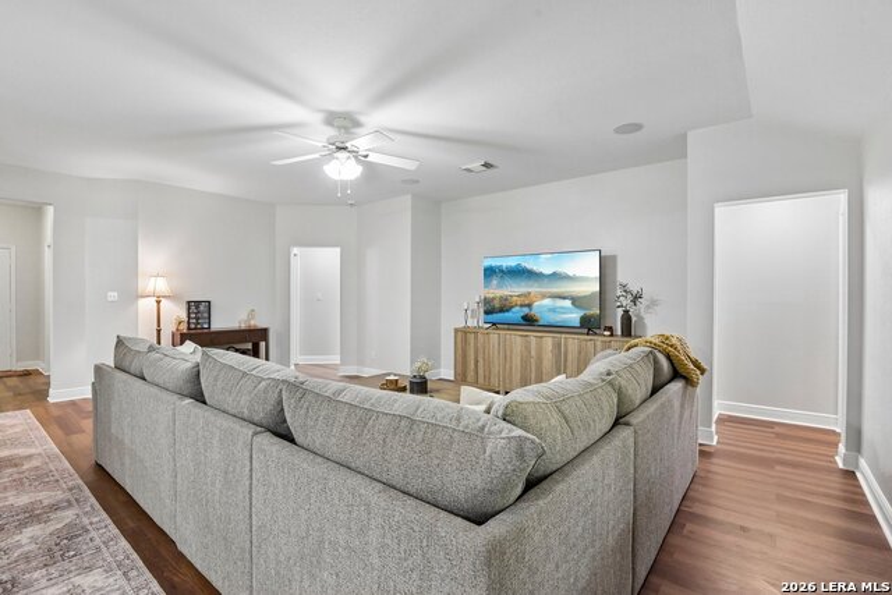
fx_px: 397
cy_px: 298
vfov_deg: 73.8
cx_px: 446
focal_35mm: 16
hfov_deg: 96.7
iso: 2800
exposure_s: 1/15
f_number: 8
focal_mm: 16
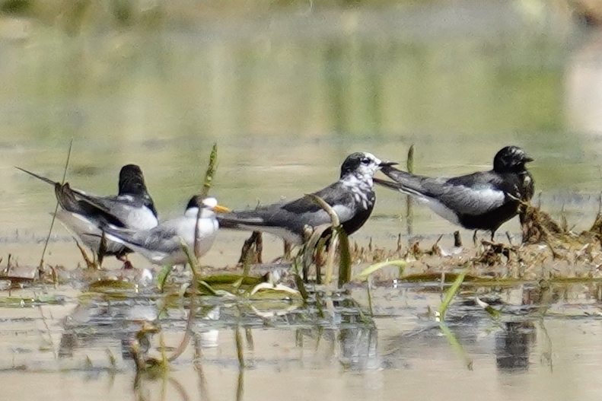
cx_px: 301
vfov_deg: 2.3
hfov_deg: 3.4
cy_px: 200
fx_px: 10031
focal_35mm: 600
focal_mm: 600
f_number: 7.1
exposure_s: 1/2000
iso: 640
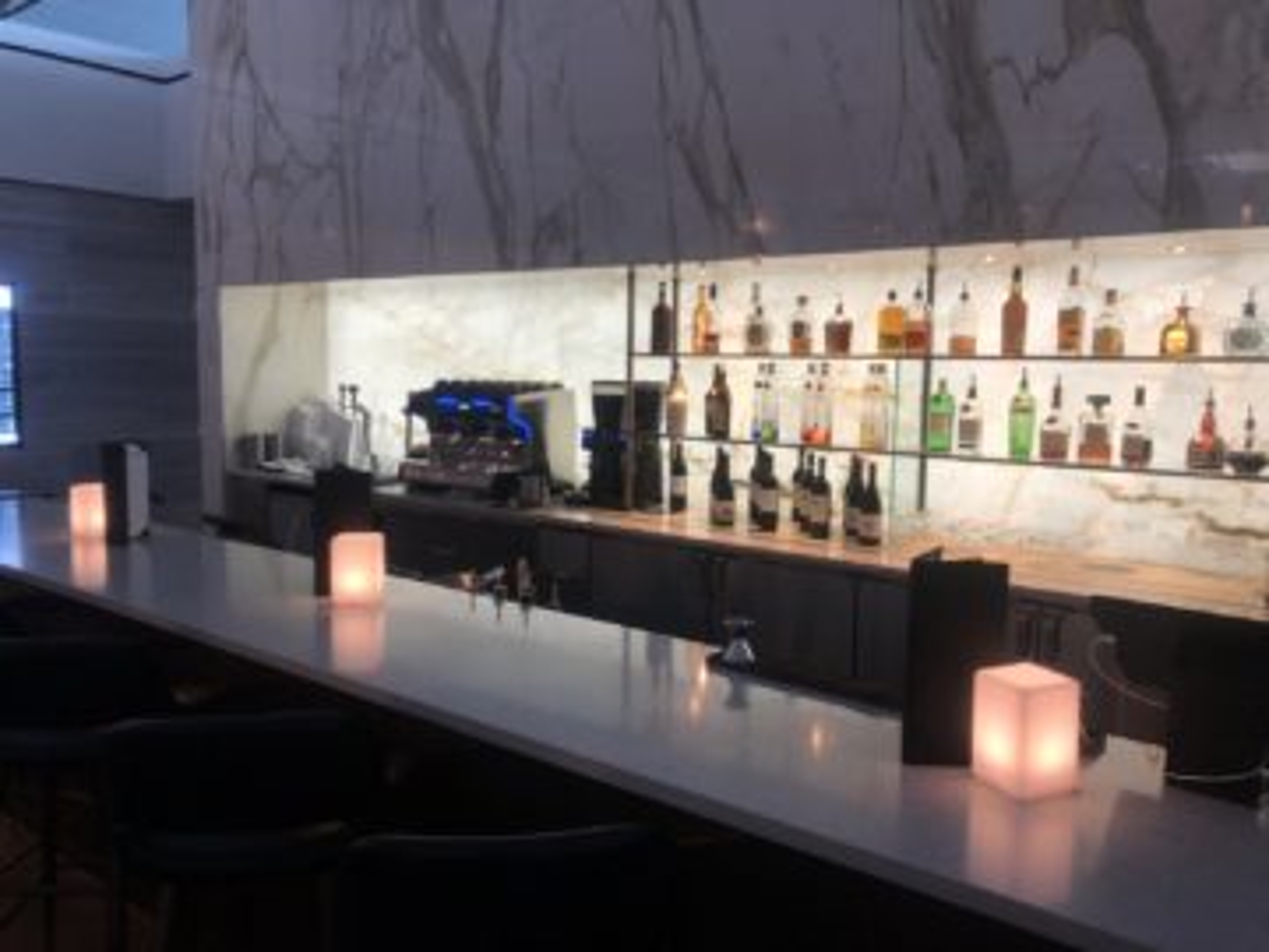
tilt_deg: -5.3
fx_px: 1026
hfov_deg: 63.4
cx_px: 634
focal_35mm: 28
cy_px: 476
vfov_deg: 49.7
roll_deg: +0.1
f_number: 1.8
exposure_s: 1/30
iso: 32
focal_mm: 4
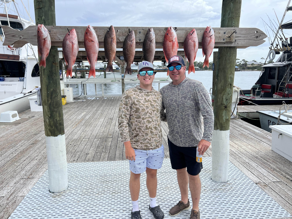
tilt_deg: -13.4
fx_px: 219
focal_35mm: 26
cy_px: 110
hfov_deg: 67.3
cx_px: 146
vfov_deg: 53.1
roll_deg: -0.2
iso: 50
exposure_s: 1/1751
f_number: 1.5
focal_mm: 5.7
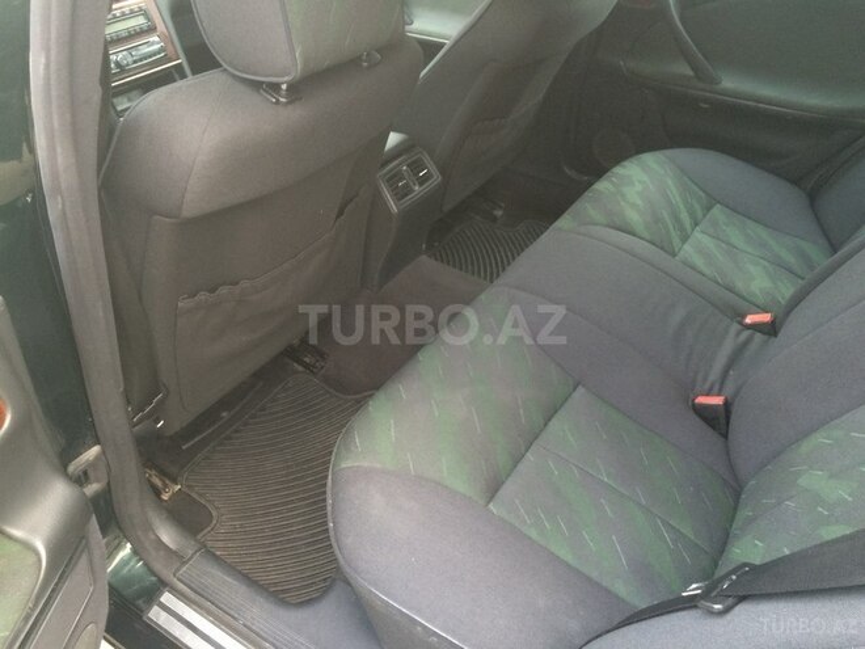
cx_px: 432
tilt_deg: -37.7
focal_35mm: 29
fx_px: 725
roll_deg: -1.2
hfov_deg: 61.7
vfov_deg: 48.2
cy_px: 324
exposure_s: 1/33
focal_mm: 4.15
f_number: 2.2
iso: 125
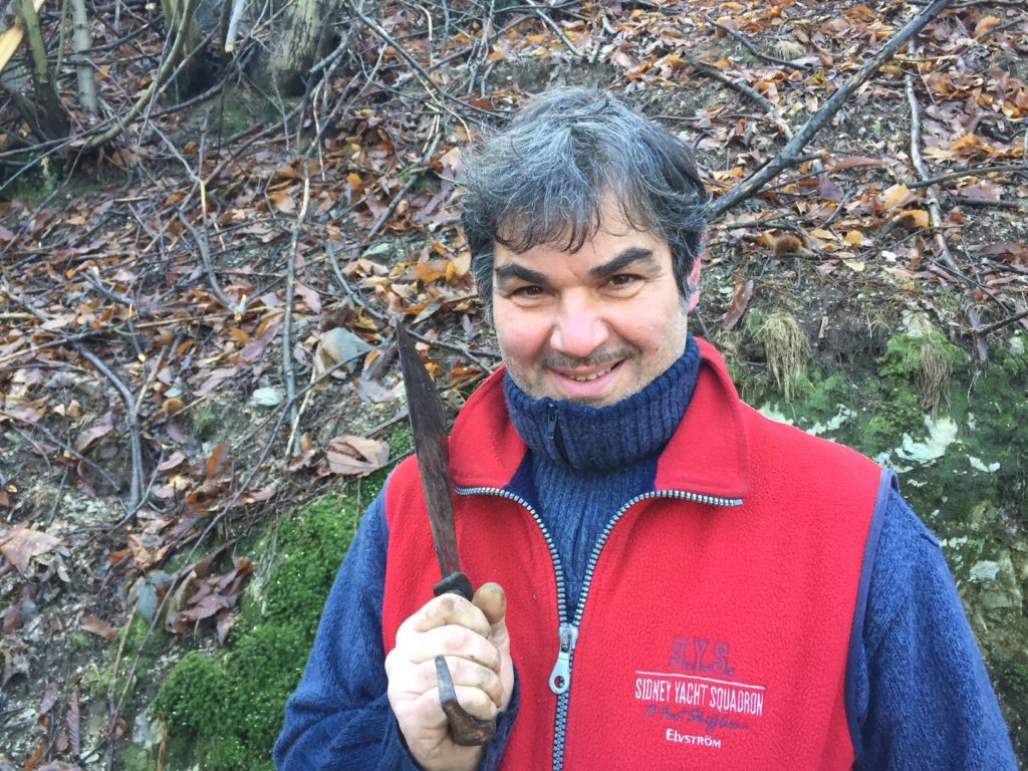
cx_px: 514
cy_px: 386
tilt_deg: -1.2
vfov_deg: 48.2
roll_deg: -2.5
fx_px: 861
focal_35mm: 29
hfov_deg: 61.7
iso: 40
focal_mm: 4.15
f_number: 2.2
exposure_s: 1/33
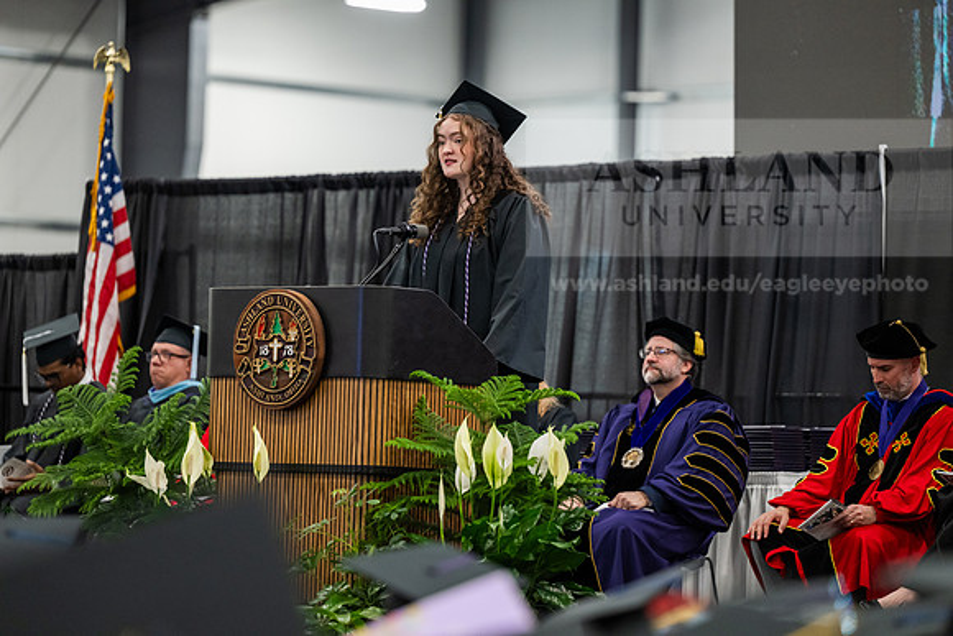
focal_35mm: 155
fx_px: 4104
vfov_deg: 8.9
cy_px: 318
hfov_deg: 13.2
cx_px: 476
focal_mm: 155
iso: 2500
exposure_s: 1/200
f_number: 3.2
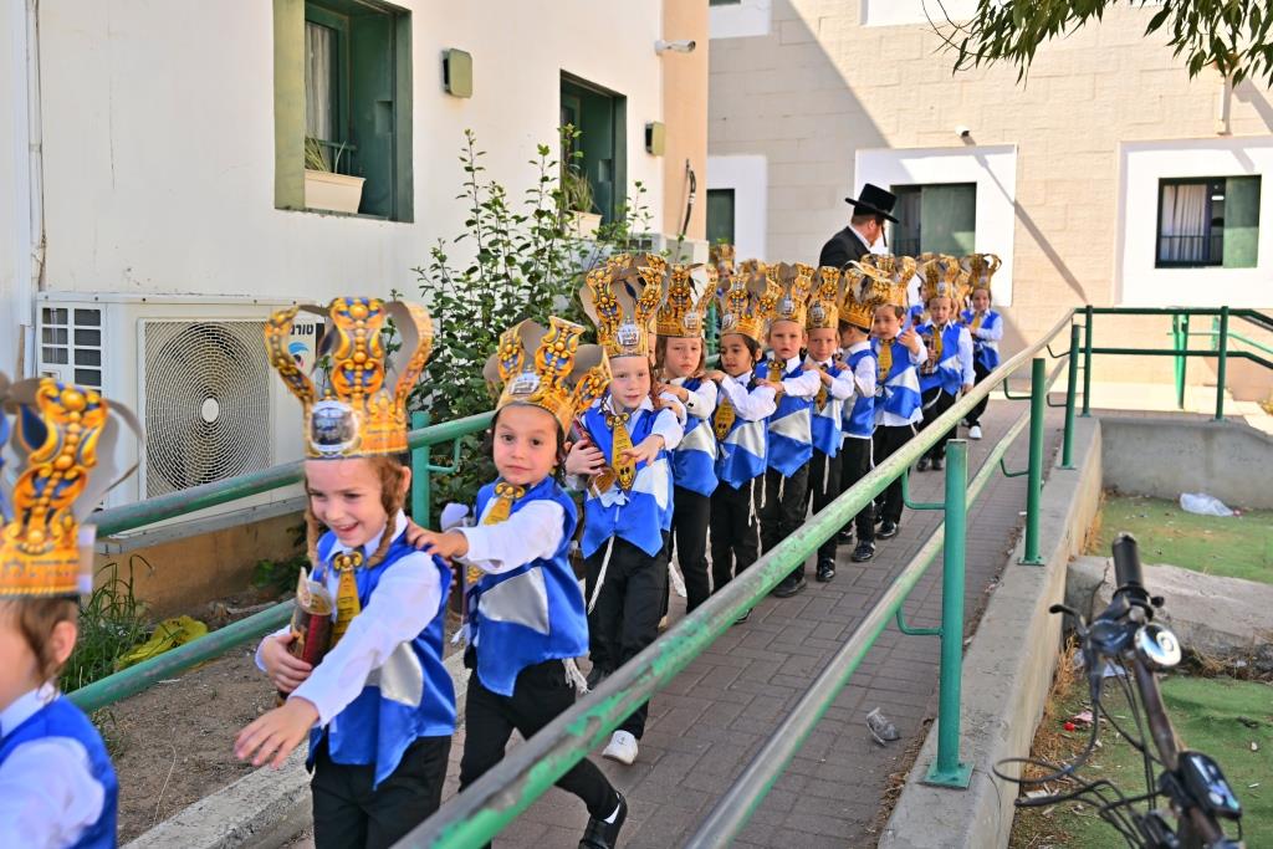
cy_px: 424
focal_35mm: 34
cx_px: 636
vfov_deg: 38.4
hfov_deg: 55.1
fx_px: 1220
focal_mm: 34.5
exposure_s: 1/200
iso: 64
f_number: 4
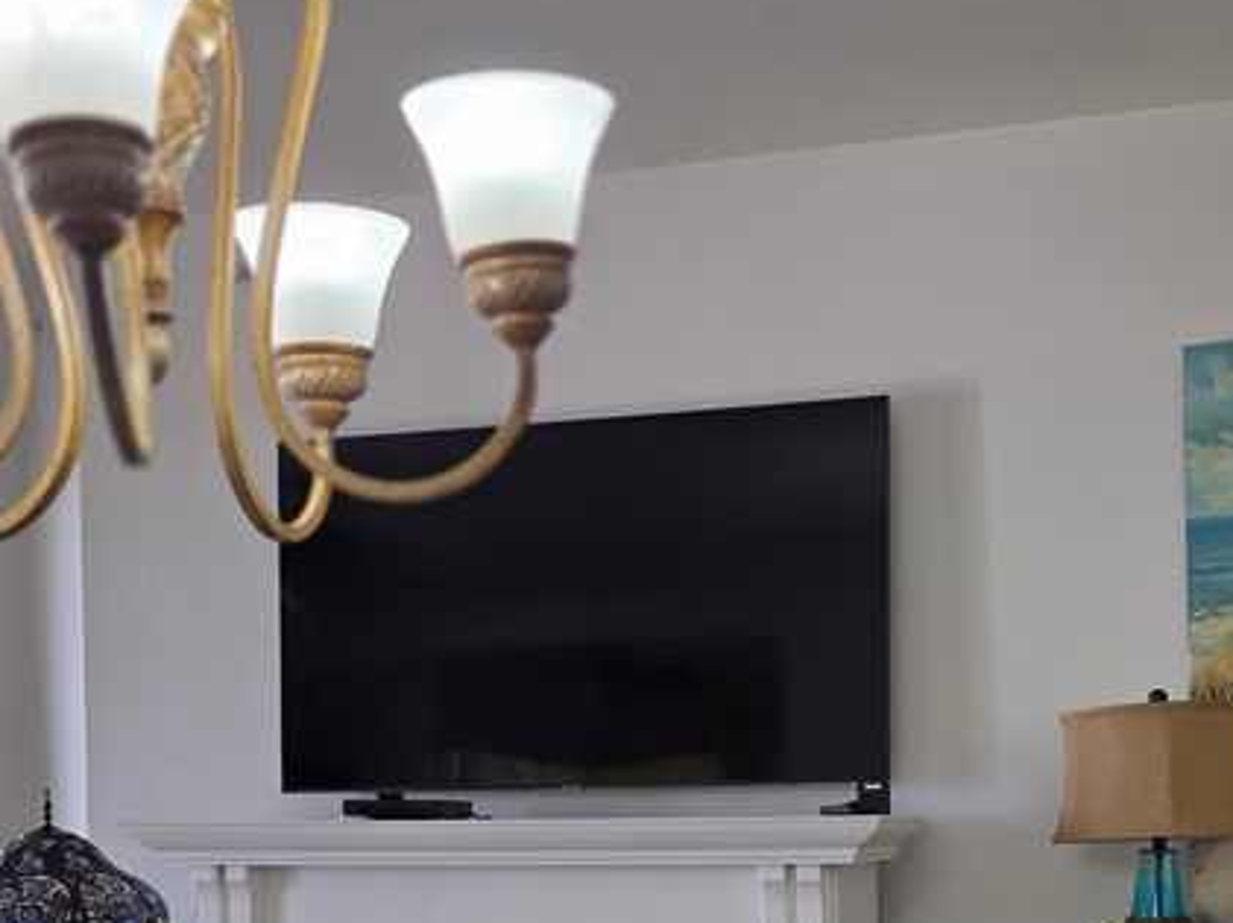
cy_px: 870
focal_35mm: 56
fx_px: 1993
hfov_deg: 34.4
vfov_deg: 25.1
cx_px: 656
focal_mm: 6.3
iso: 100
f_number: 1.7
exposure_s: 1/120
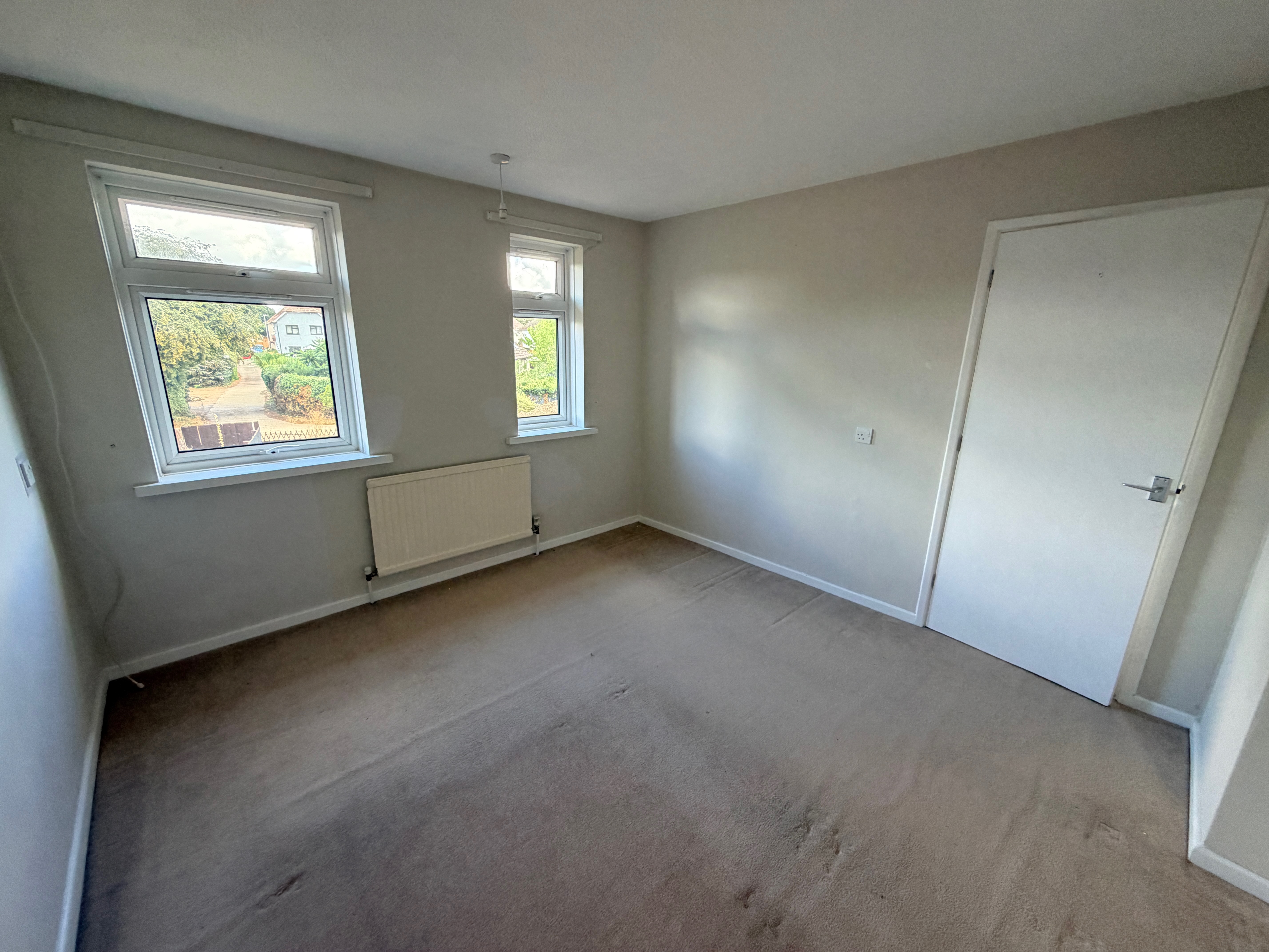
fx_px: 513
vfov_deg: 85.7
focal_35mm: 14
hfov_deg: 102.1
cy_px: 476
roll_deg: -1.5
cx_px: 634
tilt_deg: -14.8
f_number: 2.2
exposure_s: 1/121
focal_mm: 2.22
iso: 250
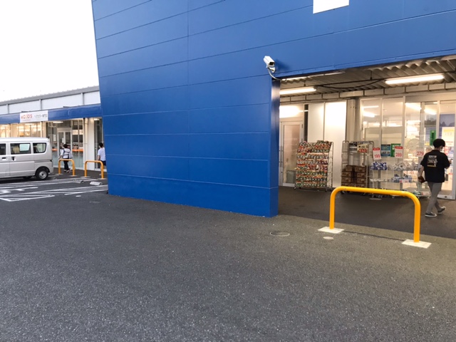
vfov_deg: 49.7
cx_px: 228
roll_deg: -0.6
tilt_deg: -1.2
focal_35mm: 28
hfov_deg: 63.4
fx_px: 369
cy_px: 171
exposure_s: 1/30
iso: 40
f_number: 1.8
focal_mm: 3.99
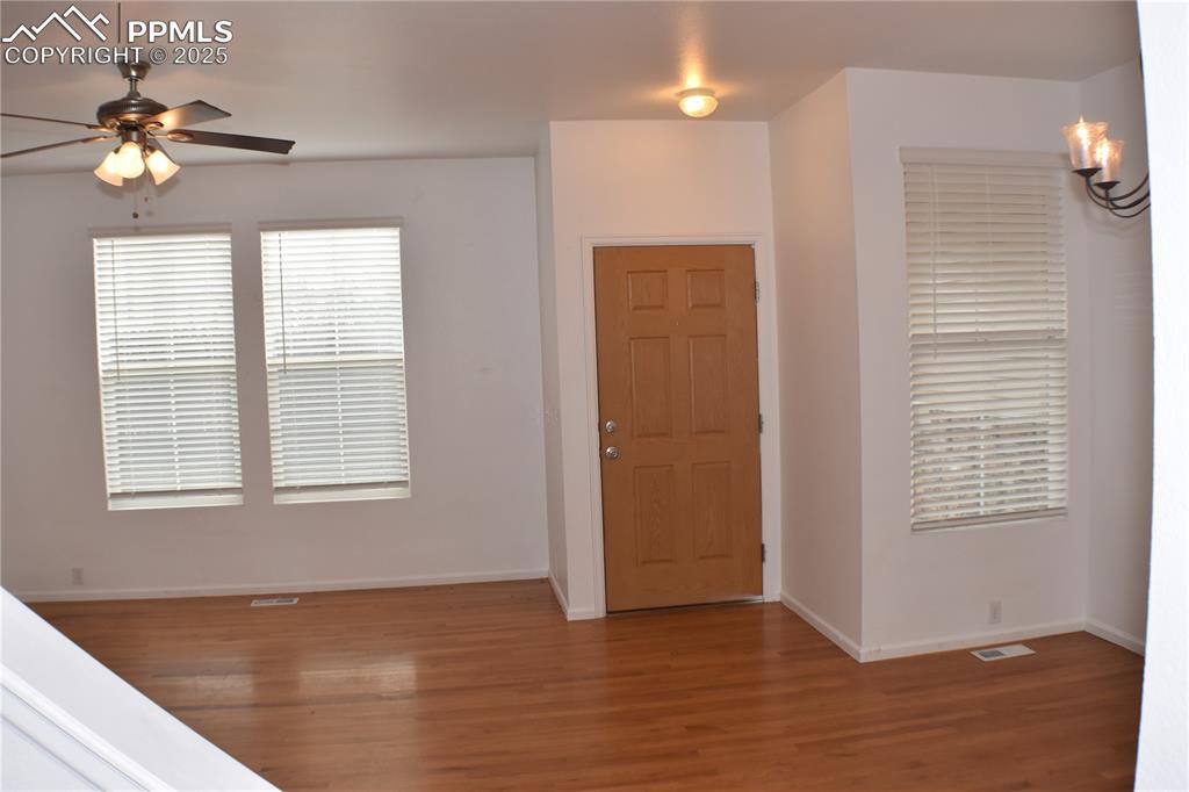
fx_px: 1288
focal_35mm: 39
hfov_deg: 49.6
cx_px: 594
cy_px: 396
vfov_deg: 34.2
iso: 500
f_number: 5.6
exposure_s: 1/125
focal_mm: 26
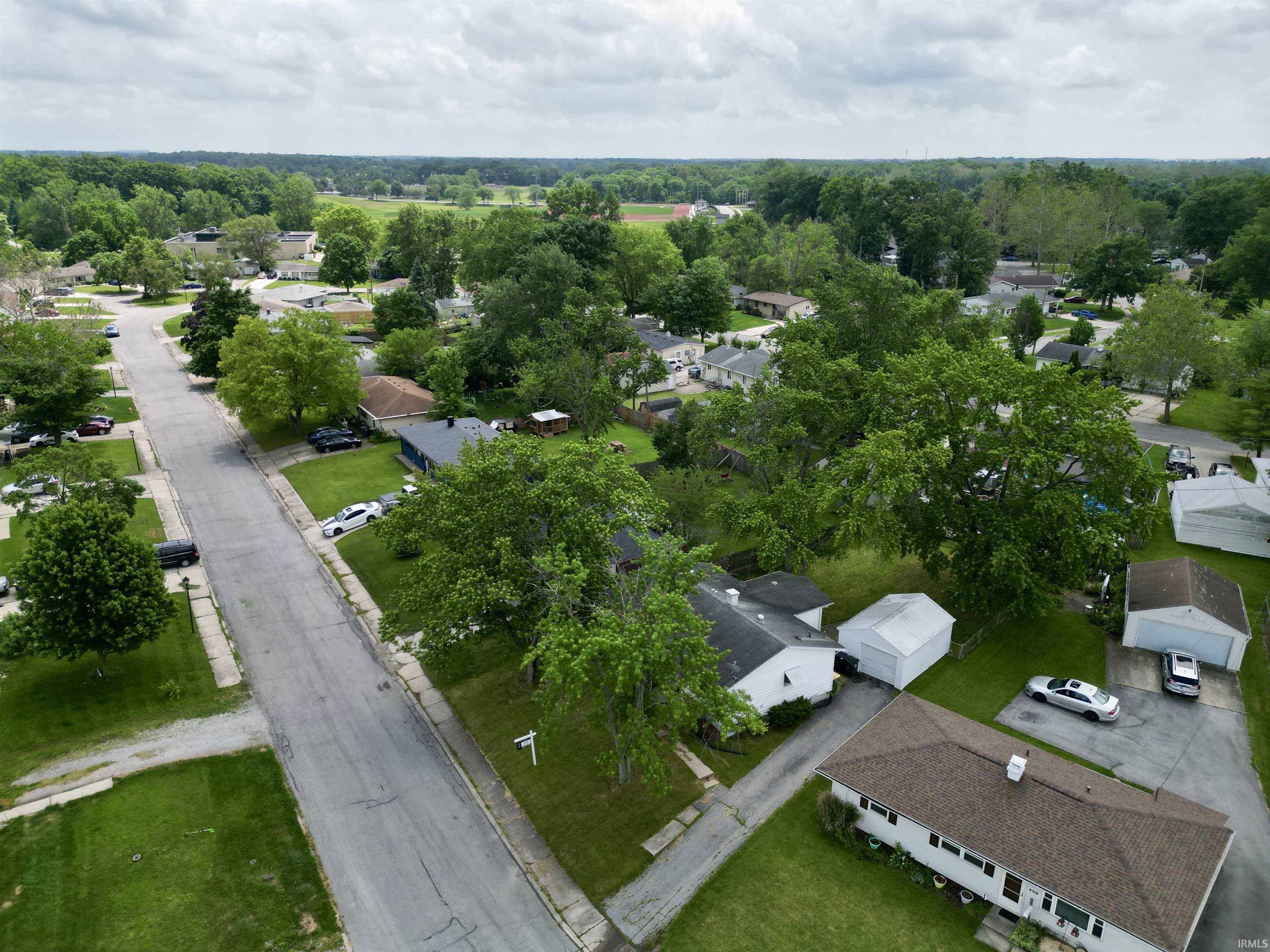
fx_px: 881
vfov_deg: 56.8
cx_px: 635
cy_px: 476
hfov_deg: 71.6
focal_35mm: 24
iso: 120
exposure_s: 1/2500
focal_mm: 6.72
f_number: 1.7
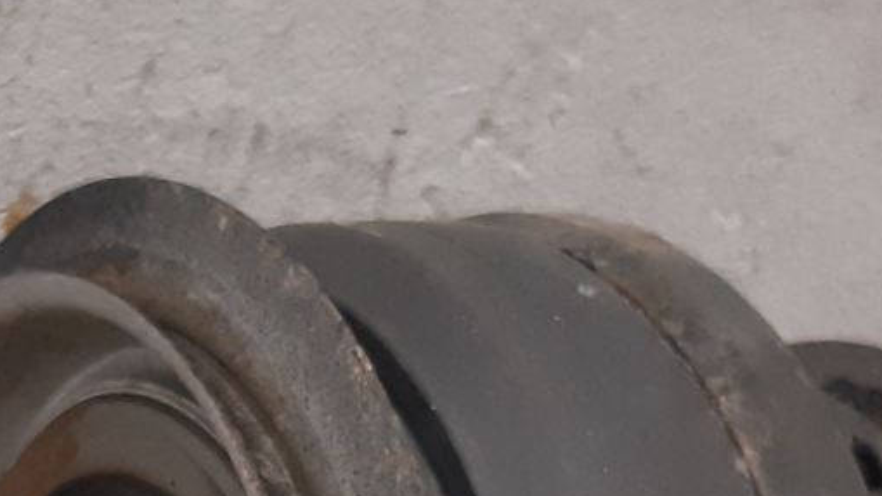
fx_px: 2665
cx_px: 159
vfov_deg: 10.3
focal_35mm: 114
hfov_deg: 18.6
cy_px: 685
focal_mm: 3.93
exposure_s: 1/50
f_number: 1.7
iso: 200
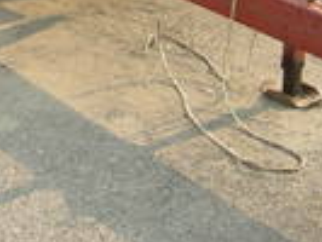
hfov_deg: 13.0
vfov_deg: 9.8
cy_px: -131
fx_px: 1369
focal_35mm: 147
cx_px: -80
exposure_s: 1/106
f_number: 3.8
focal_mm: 7.5
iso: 64
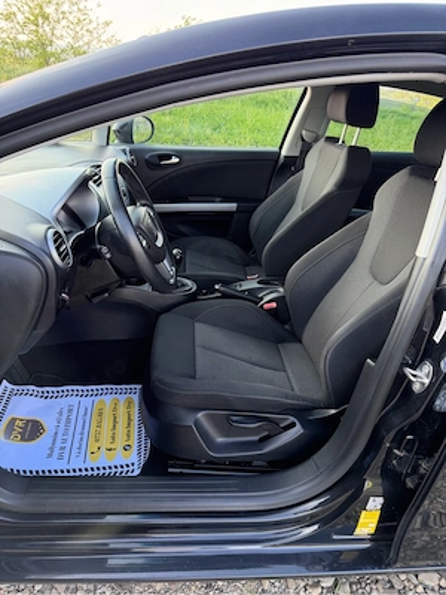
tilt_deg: -29.3
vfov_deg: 71.6
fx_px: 412
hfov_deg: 56.8
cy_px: 298
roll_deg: -4.5
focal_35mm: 24
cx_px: 223
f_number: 1.78
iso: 160
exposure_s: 1/216
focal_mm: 6.76
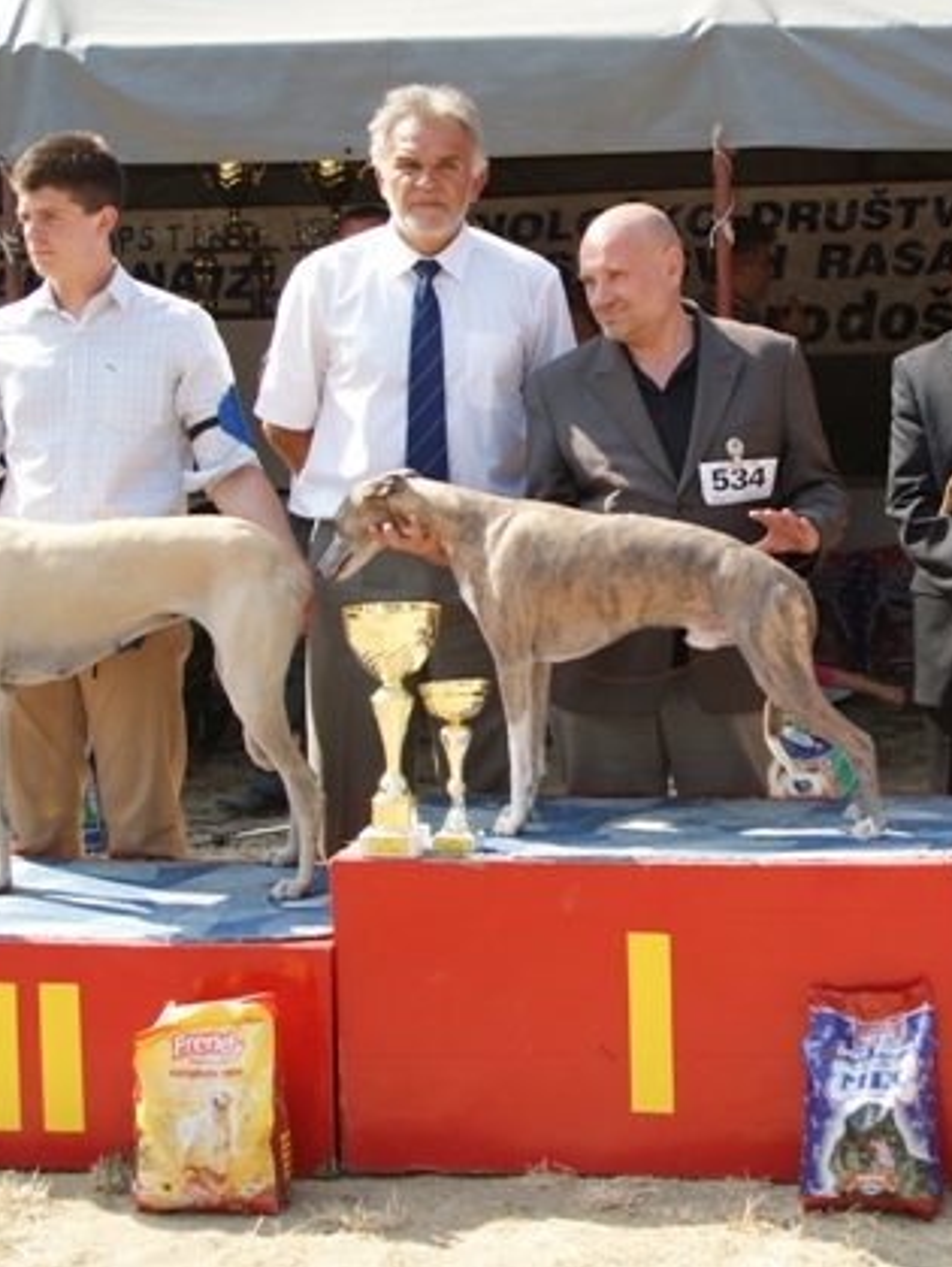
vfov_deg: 29.4
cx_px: 725
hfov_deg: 22.1
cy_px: 629
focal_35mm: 66
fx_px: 2416
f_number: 7.1
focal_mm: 30
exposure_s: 1/125
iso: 100
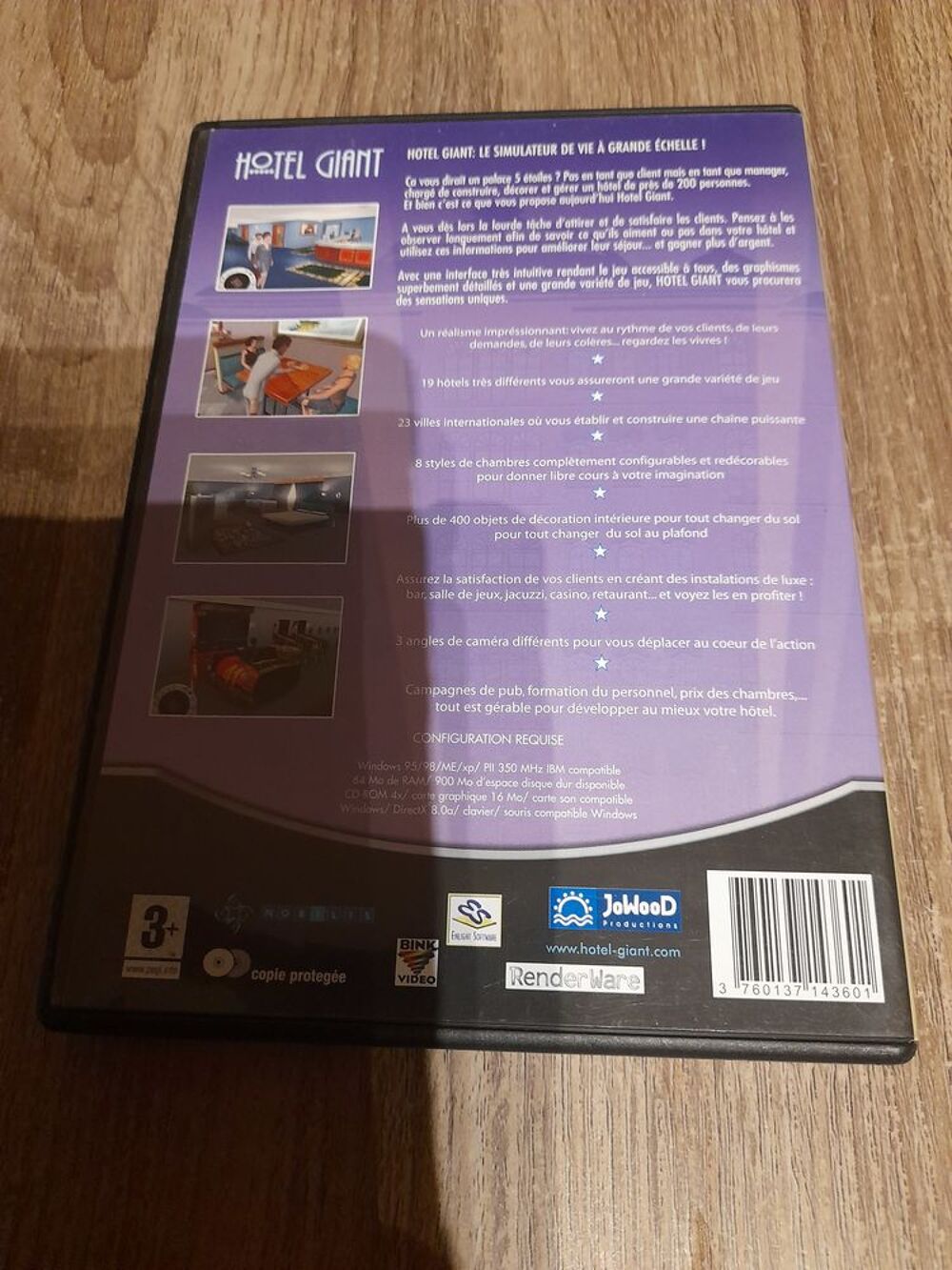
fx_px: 917
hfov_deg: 54.9
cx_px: 476
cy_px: 635
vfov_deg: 69.4
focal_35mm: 25
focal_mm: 4.6
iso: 400
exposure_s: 1/50
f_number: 2
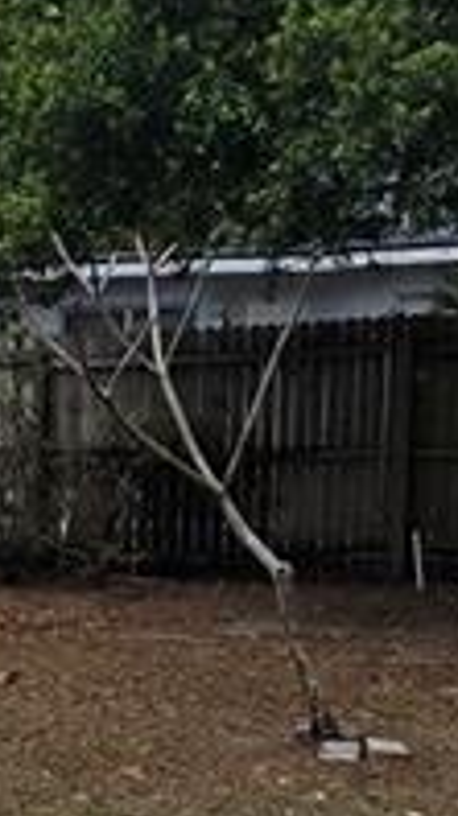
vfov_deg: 24.4
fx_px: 1862
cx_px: -631
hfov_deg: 11.6
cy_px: 639
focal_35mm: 86
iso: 50
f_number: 2.2
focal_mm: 2.2
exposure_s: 1/2843
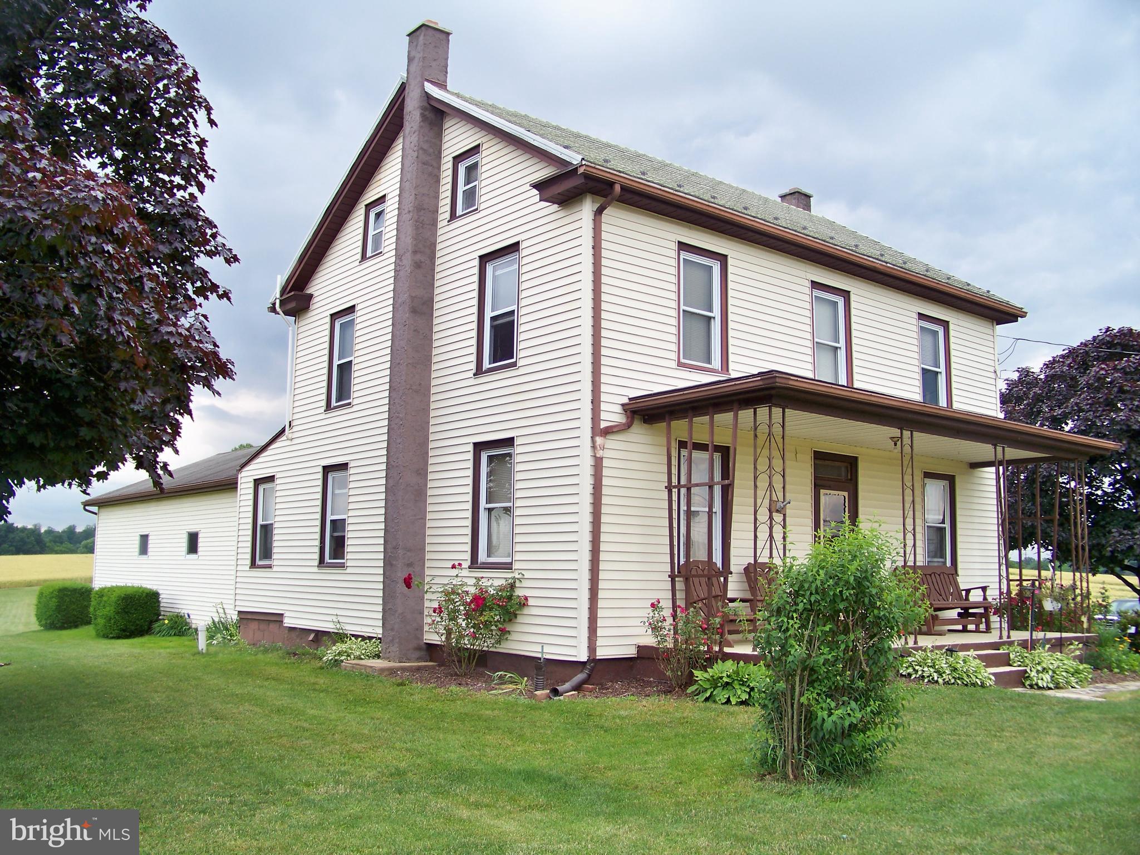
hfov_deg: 55.4
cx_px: 570
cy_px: 428
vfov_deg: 42.9
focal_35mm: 33
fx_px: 1087
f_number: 2.8
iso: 64
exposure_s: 1/250
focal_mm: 5.85
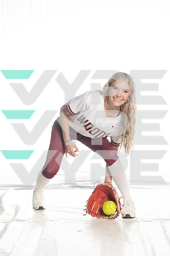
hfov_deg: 24.6
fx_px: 390
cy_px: 128
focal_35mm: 55
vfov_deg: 36.2
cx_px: 85
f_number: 5
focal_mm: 55
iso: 500
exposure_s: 1/200
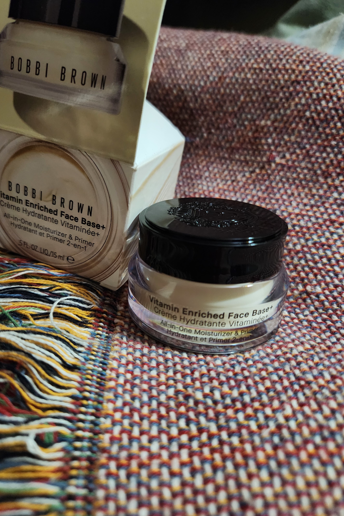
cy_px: 258
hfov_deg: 53.0
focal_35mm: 24
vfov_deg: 73.7
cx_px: 152
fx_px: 344
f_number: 1.8
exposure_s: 1/24
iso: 1000
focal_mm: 5.4
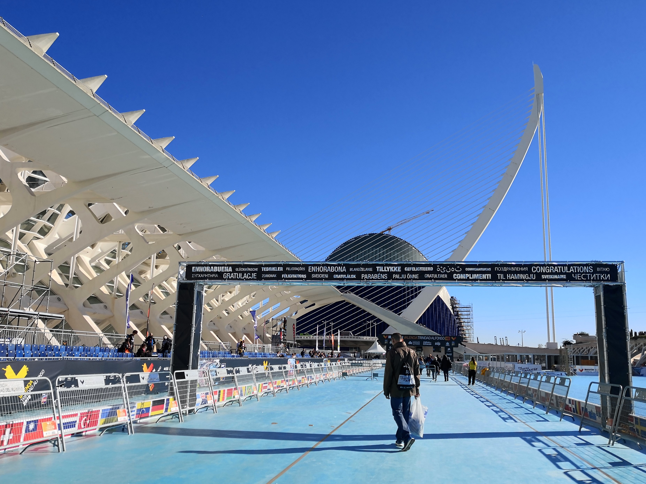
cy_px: 242
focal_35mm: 27
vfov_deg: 51.3
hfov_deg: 65.3
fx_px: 504
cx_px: 323
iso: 50
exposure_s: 1/3268
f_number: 1.6
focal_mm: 3.95
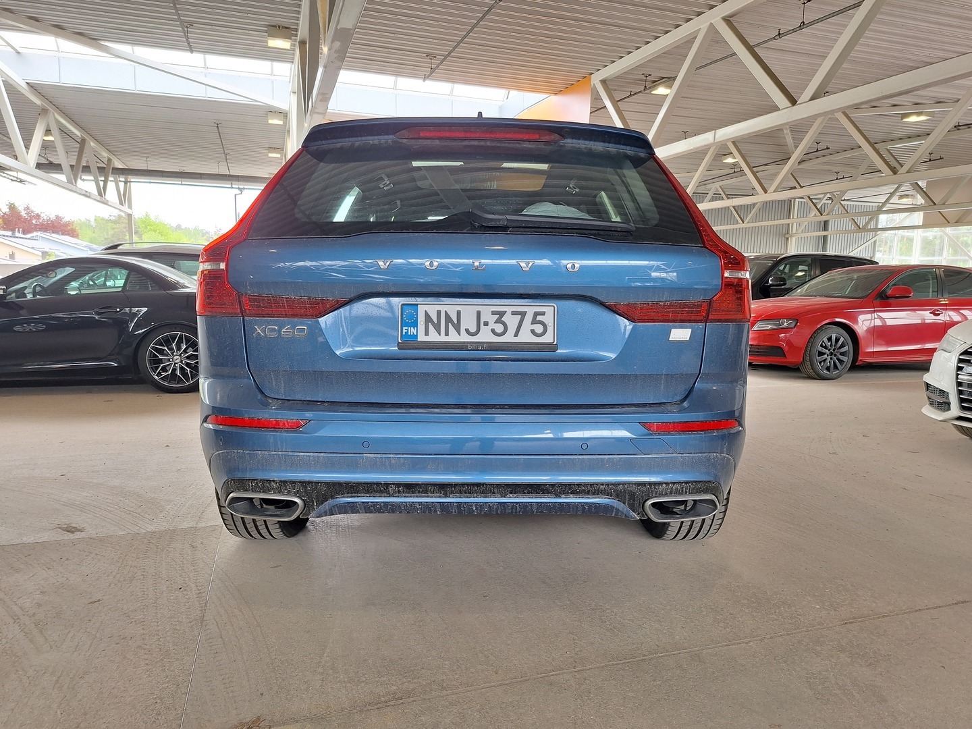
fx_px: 646
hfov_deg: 73.9
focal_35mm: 23
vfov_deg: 58.9
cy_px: 364
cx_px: 486
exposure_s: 1/100
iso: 64
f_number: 1.8
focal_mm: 5.54
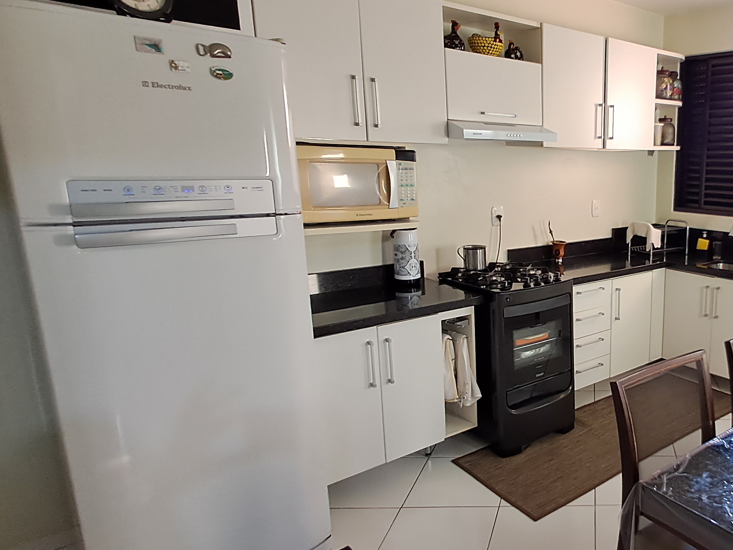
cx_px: 616
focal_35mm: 28
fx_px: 593
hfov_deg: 57.2
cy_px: 291
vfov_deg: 49.7
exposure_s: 1/40
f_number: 2.2
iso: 160
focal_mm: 1.64
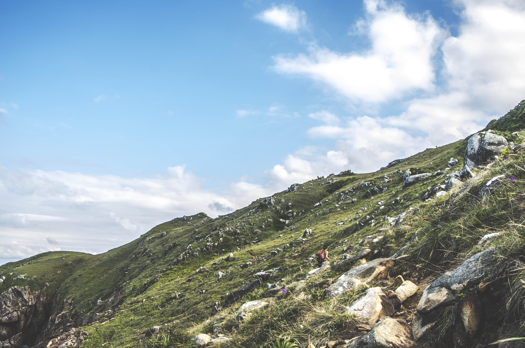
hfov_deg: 49.6
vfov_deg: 34.1
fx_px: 568
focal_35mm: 39
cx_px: 262
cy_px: 174
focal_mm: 26
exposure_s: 1/200
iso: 160
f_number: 5.6
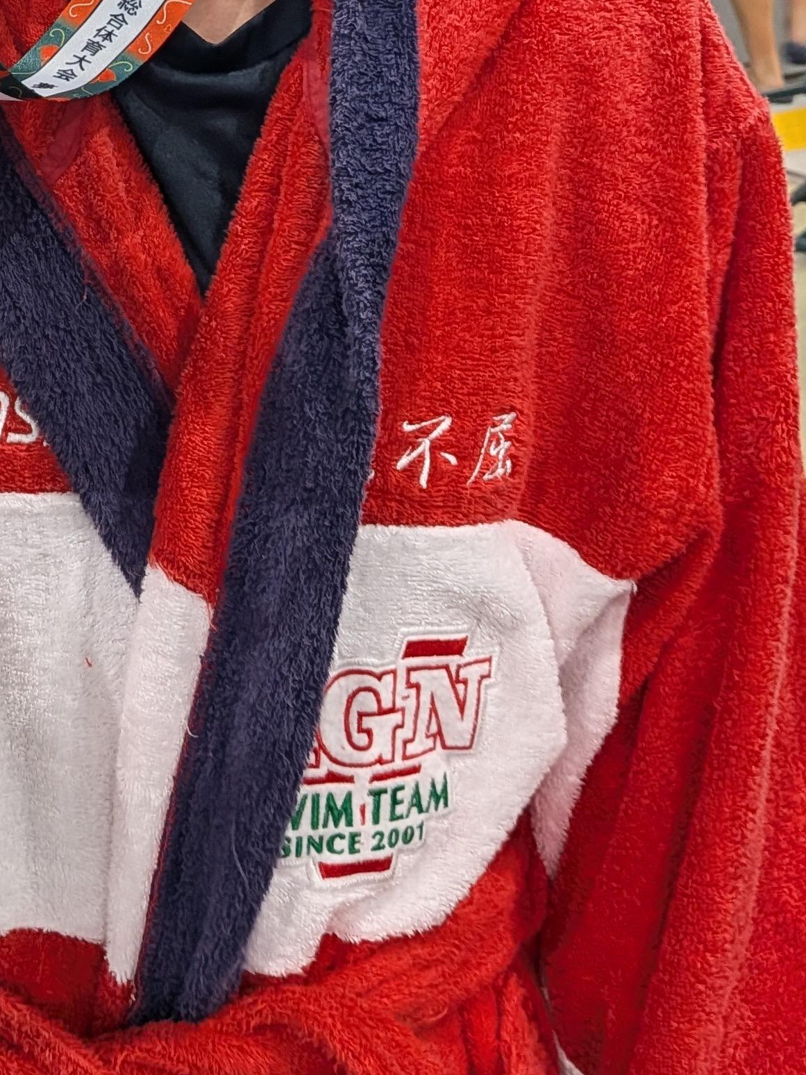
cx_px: 42
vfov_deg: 29.1
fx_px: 1925
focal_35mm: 62
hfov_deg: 22.9
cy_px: -12
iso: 66
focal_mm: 4.53
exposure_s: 1/30
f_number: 1.7
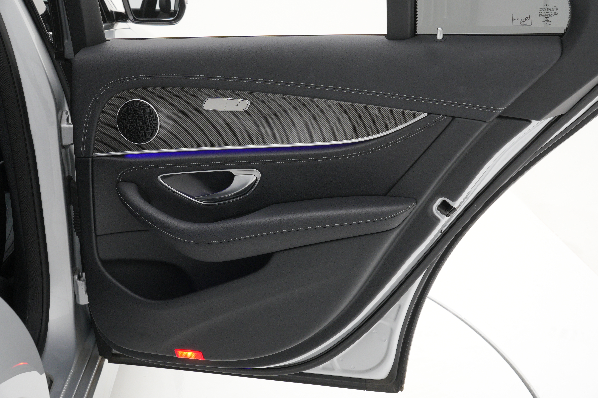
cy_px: 199
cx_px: 299
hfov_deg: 36.3
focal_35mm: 55
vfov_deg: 24.7
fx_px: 912
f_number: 8
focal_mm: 36.6
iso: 800
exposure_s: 1/80
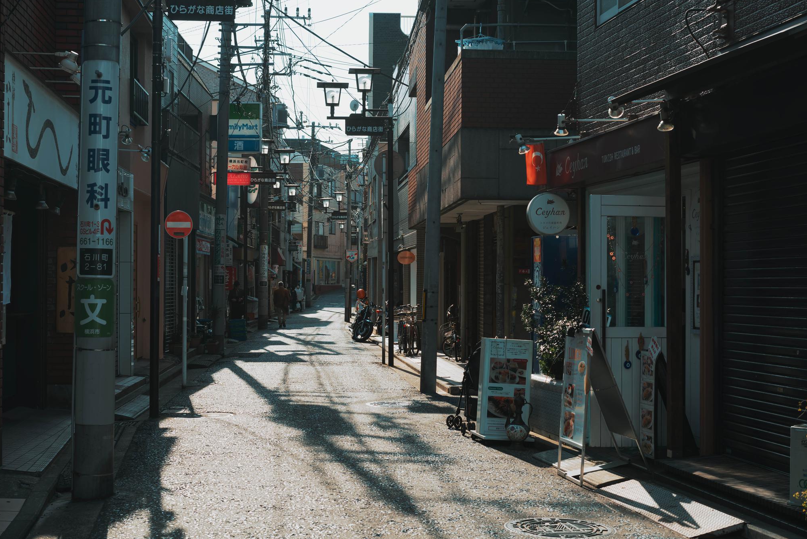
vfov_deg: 24.2
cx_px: 400
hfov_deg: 35.6
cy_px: 270
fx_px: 1256
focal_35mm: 56
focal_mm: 55
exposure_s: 1/200
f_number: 8
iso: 100
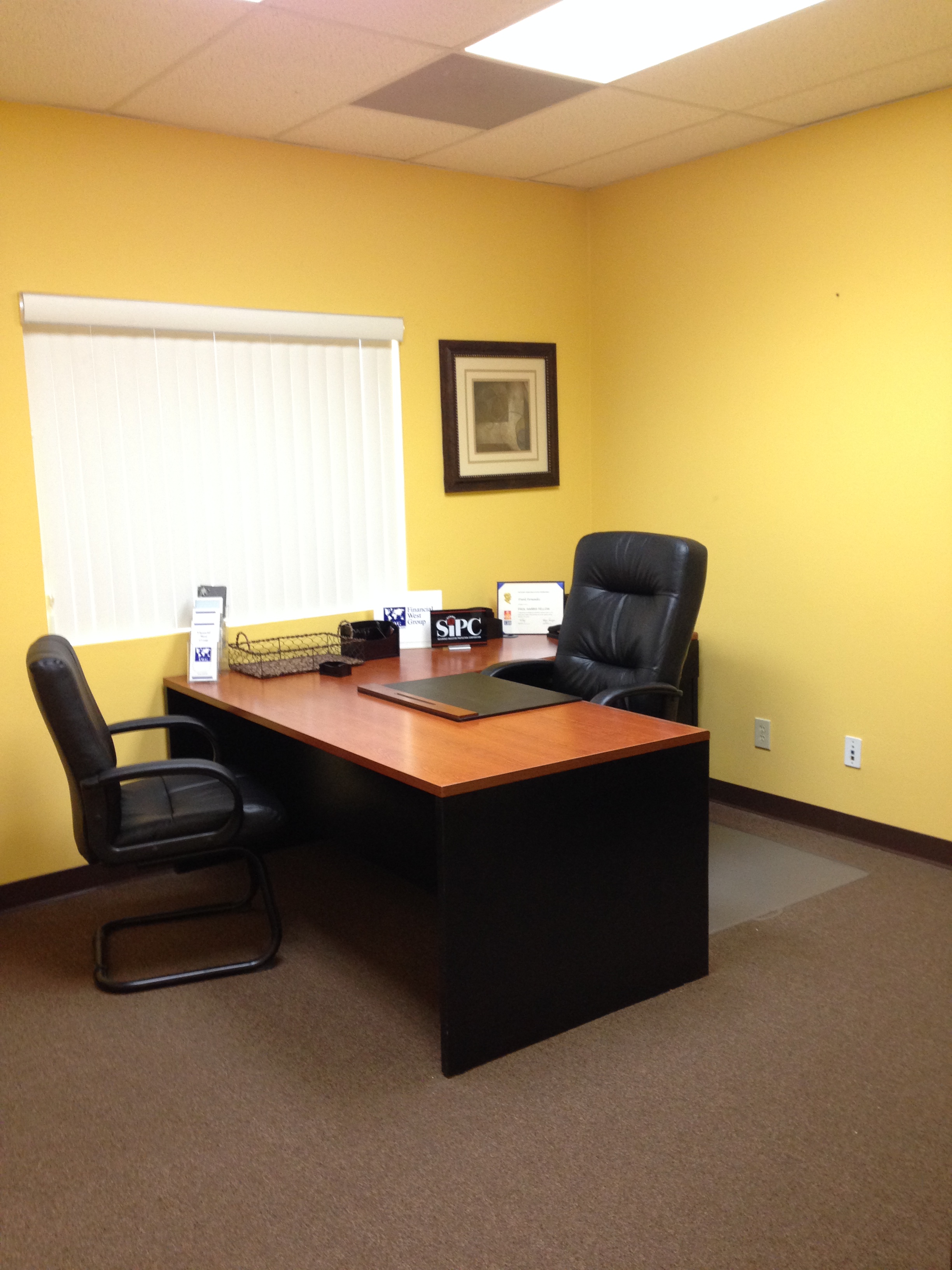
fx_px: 1210
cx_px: 476
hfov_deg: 42.9
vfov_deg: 55.4
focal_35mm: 33
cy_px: 635
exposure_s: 1/20
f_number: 2.4
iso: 160
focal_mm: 4.12
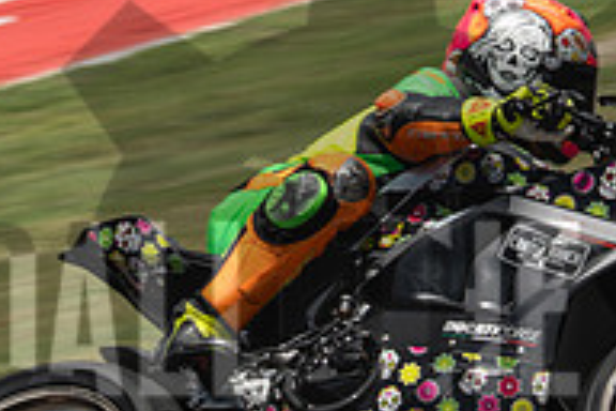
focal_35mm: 906
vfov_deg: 1.5
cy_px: 313
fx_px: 15501
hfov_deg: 2.3
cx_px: 372
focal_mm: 200
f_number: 8
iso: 125
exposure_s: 1/250
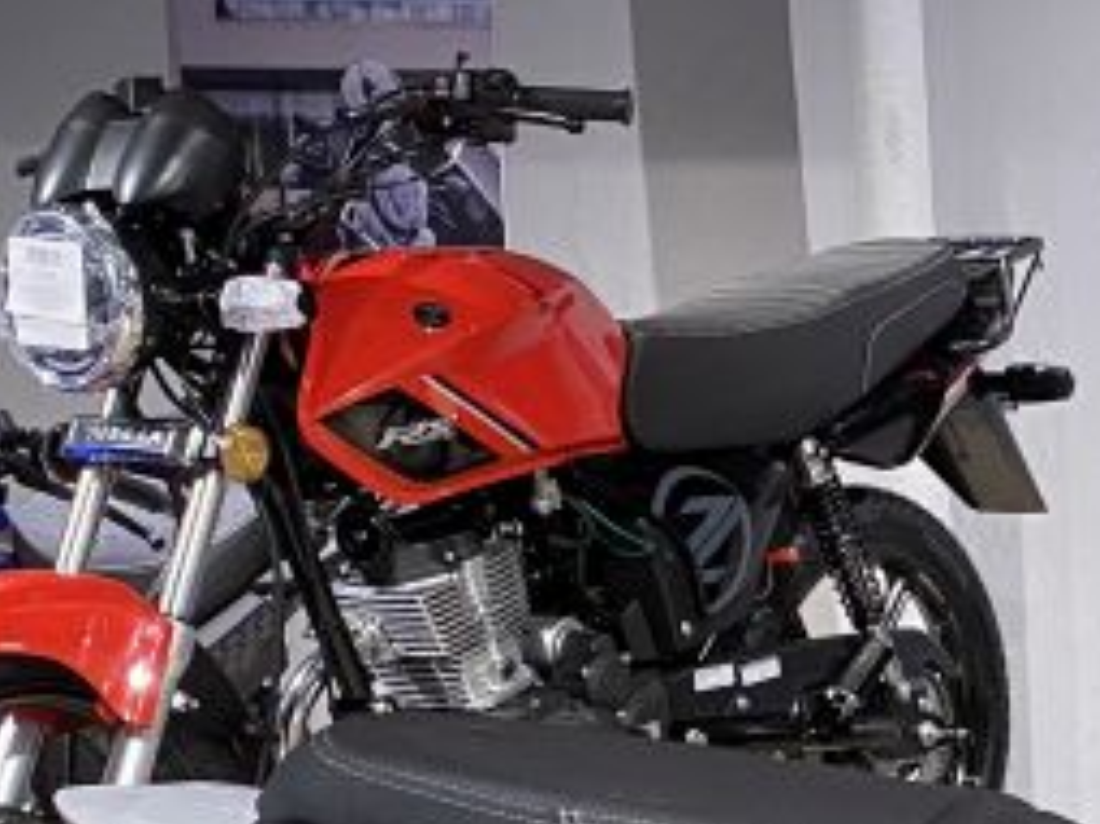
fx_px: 3430
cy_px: 986
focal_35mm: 108
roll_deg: +1.2
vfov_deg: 13.3
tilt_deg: -11.6
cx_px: 1583
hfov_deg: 16.8
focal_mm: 4.25
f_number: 1.8
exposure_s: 1/50
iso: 125
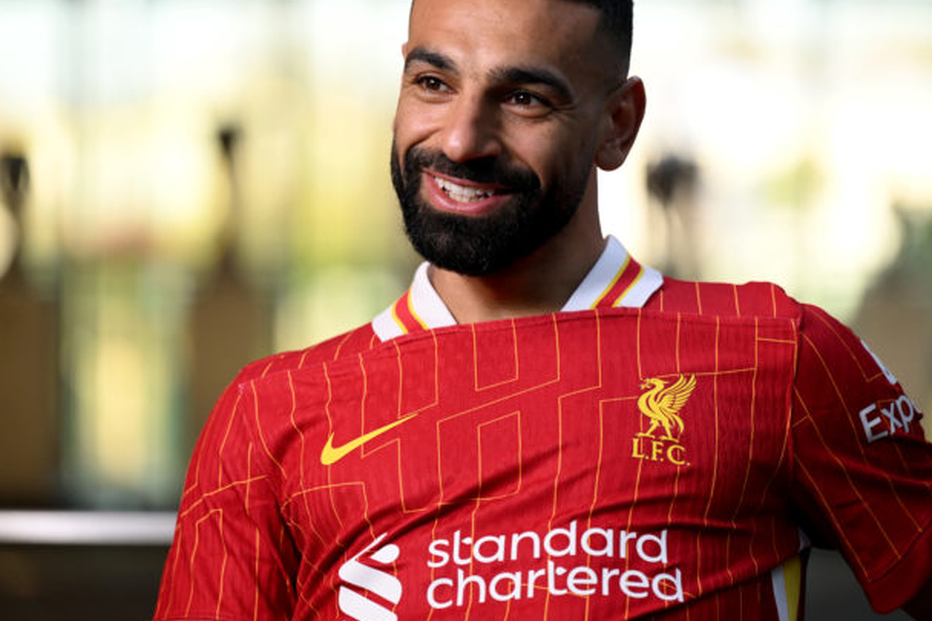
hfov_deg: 11.1
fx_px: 4788
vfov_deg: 7.4
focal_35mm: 185
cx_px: 517
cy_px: 251
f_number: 2.8
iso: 1000
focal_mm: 150
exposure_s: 1/1000
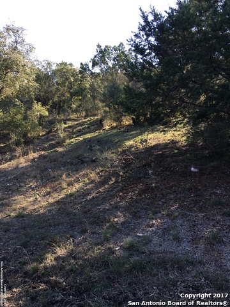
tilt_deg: +0.6
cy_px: 154
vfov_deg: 61.7
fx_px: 257
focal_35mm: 29
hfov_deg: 48.2
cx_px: 115
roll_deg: -0.7
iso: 25
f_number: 2.2
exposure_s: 1/183
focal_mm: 4.15
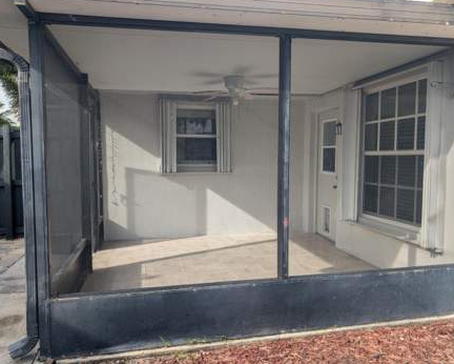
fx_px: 350
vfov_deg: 55.0
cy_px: 178
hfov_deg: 66.0
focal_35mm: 26
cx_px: 228
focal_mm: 6.9
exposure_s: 1/327
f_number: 1.68
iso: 14
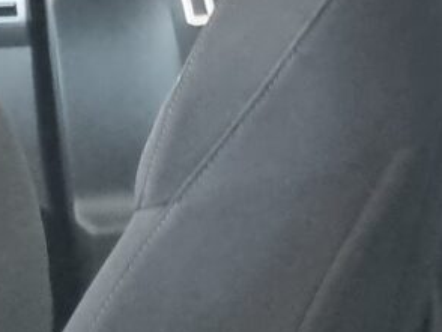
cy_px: 437
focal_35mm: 181
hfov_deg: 9.8
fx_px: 2313
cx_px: 989
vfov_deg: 8.1
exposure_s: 1/50
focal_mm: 5.4
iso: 640
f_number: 1.8
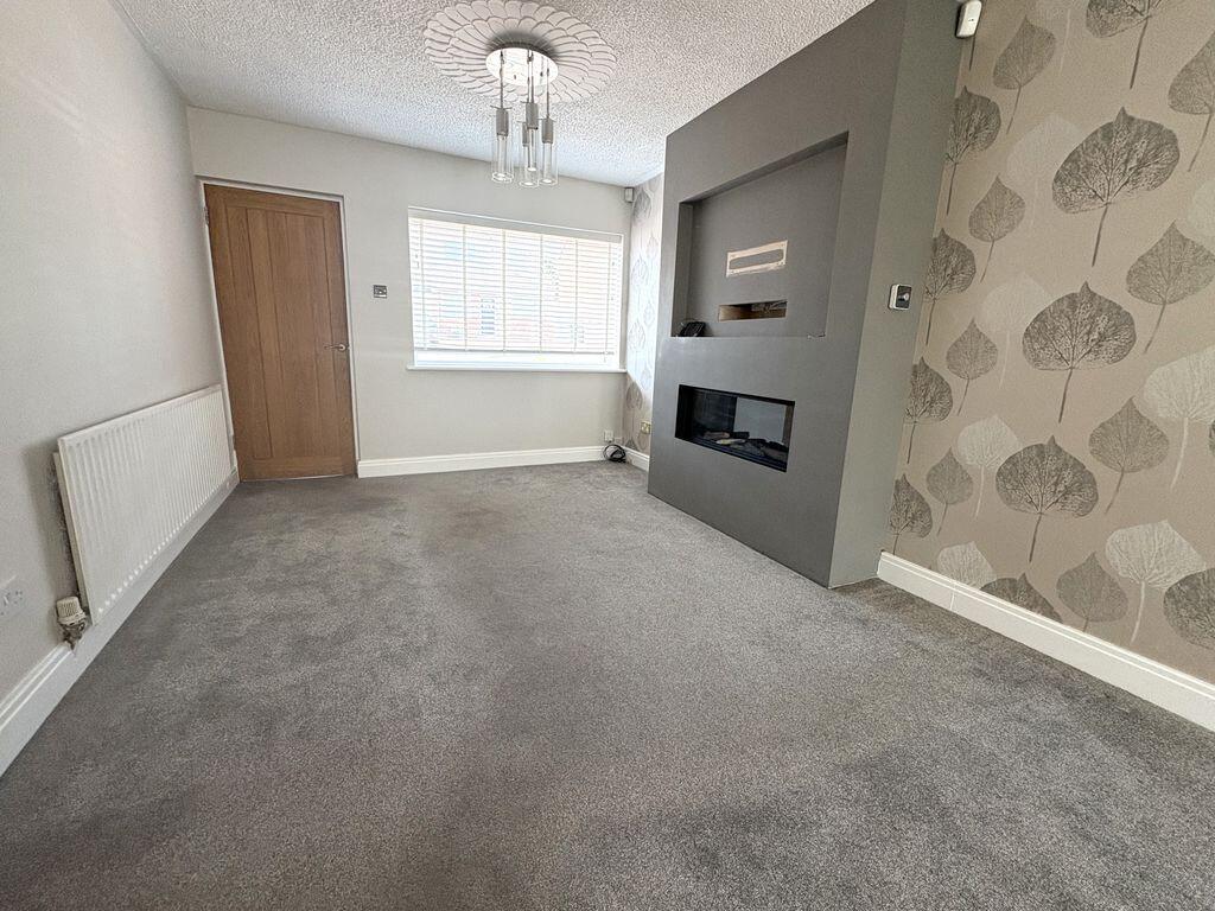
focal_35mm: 14
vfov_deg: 85.7
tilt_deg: -11.3
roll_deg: +0.2
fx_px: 491
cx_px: 608
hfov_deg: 102.1
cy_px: 456
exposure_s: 1/99
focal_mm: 2.22
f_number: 2.2
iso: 200
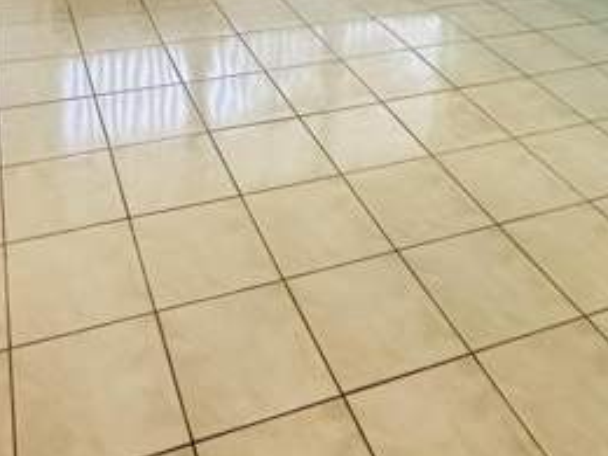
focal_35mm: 43
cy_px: -185
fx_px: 755
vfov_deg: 26.6
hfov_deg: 43.7
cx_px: 255
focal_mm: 2.22
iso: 400
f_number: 2.2
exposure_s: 1/60
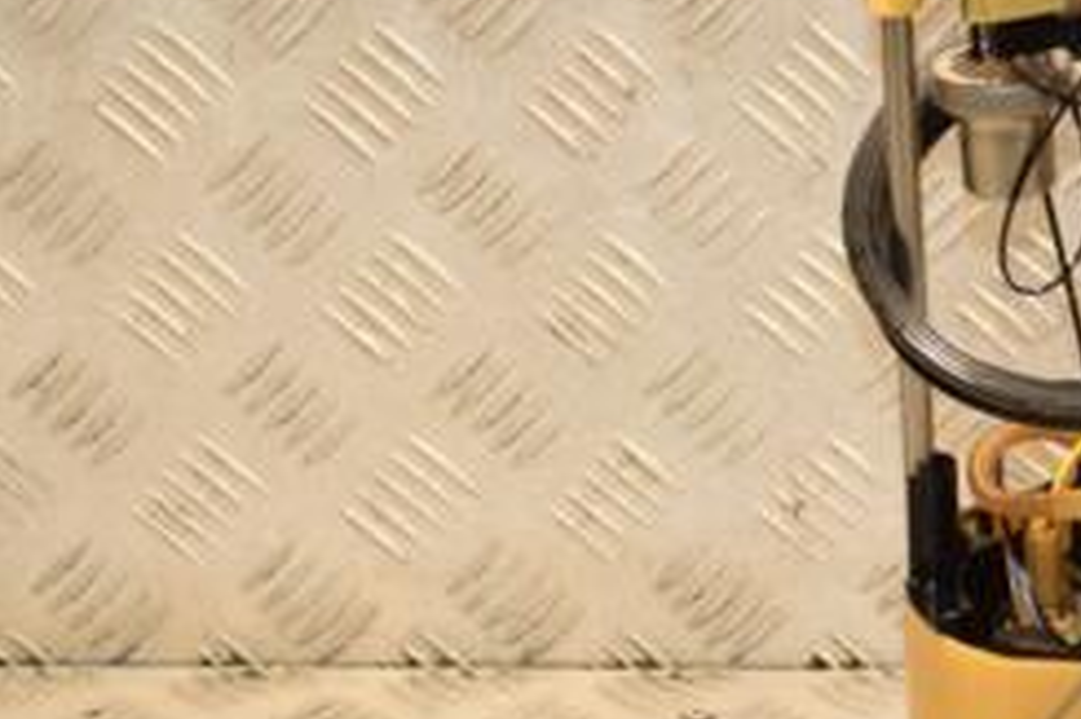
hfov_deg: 12.3
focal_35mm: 165
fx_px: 4958
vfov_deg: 8.3
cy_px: 459
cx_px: 1028
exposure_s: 1/200
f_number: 6.3
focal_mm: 45
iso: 800
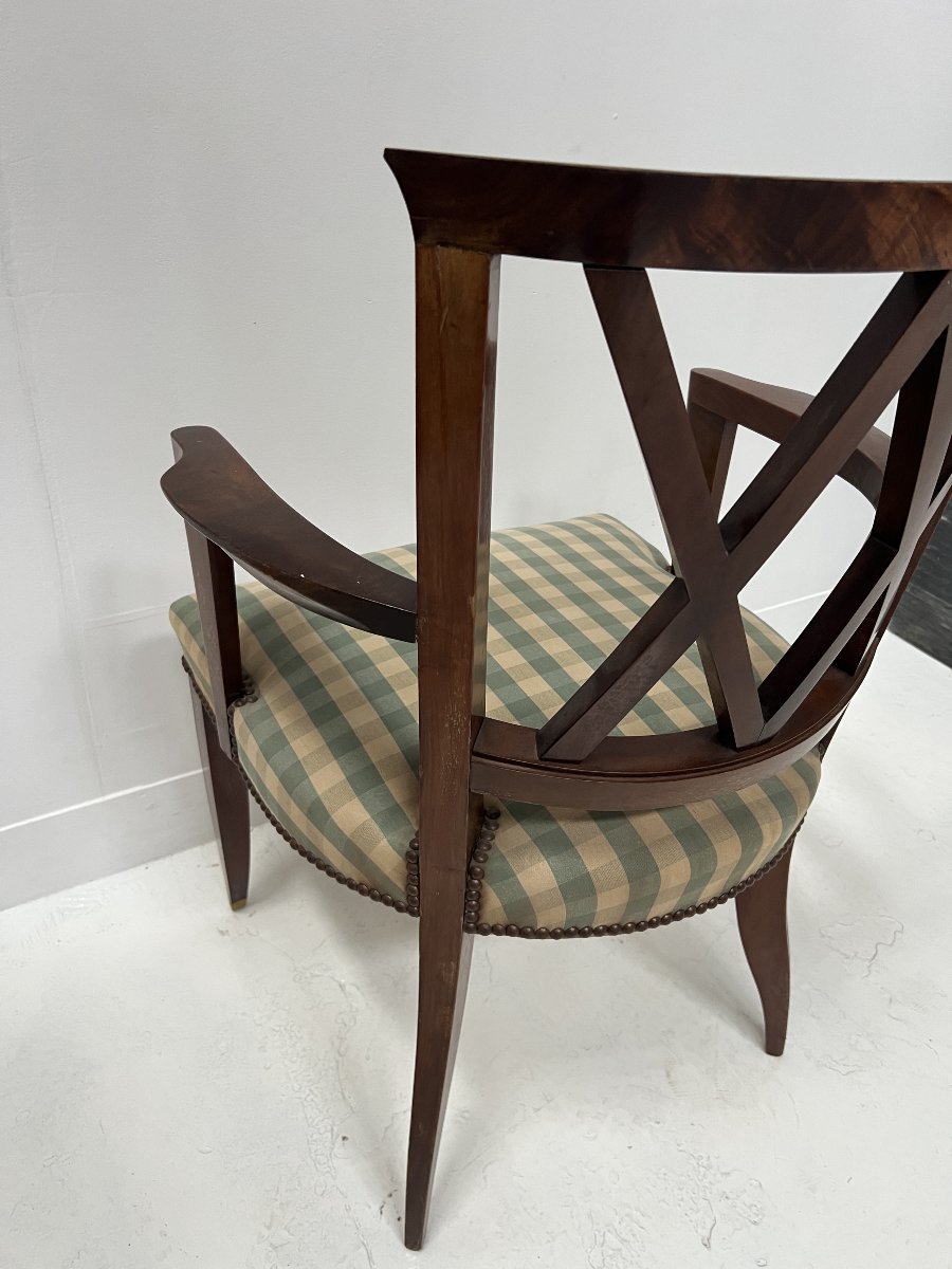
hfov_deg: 53.1
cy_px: 634
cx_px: 476
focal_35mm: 26
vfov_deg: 67.3
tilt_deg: -31.9
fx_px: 953
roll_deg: -2.1
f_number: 1.5
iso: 125
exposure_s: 1/93
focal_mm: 5.7
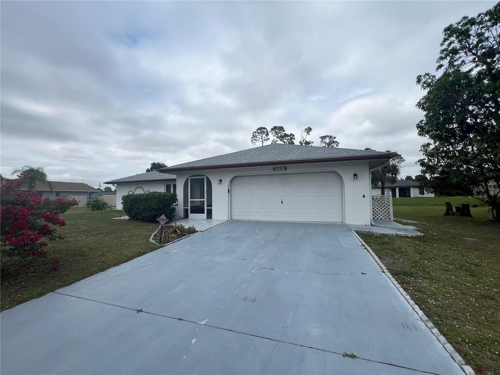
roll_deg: +0.6
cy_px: 188
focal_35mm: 13
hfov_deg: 106.2
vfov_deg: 89.9
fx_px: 188
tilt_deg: +3.2
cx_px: 250
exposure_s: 1/2597
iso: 32
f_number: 1.8
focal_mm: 1.57
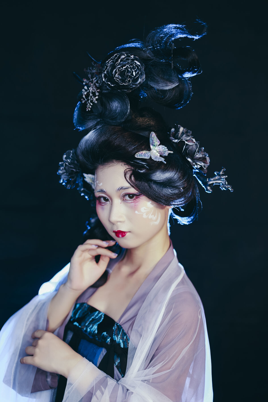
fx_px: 547
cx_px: 134
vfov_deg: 40.3
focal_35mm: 49
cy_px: 201
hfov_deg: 27.5
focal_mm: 50
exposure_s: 1/100
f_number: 2
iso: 320
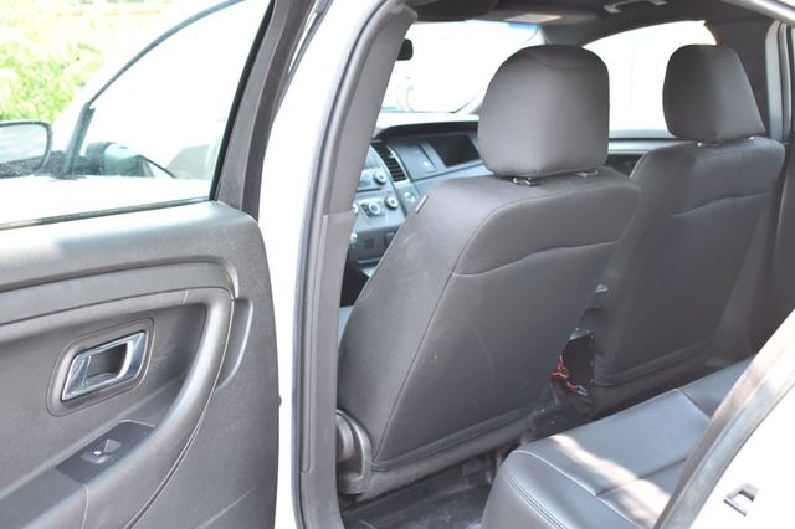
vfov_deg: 33.0
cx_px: 398
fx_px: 894
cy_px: 264
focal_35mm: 40
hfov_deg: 47.9
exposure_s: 1/125
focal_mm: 27
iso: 800
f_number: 4.2
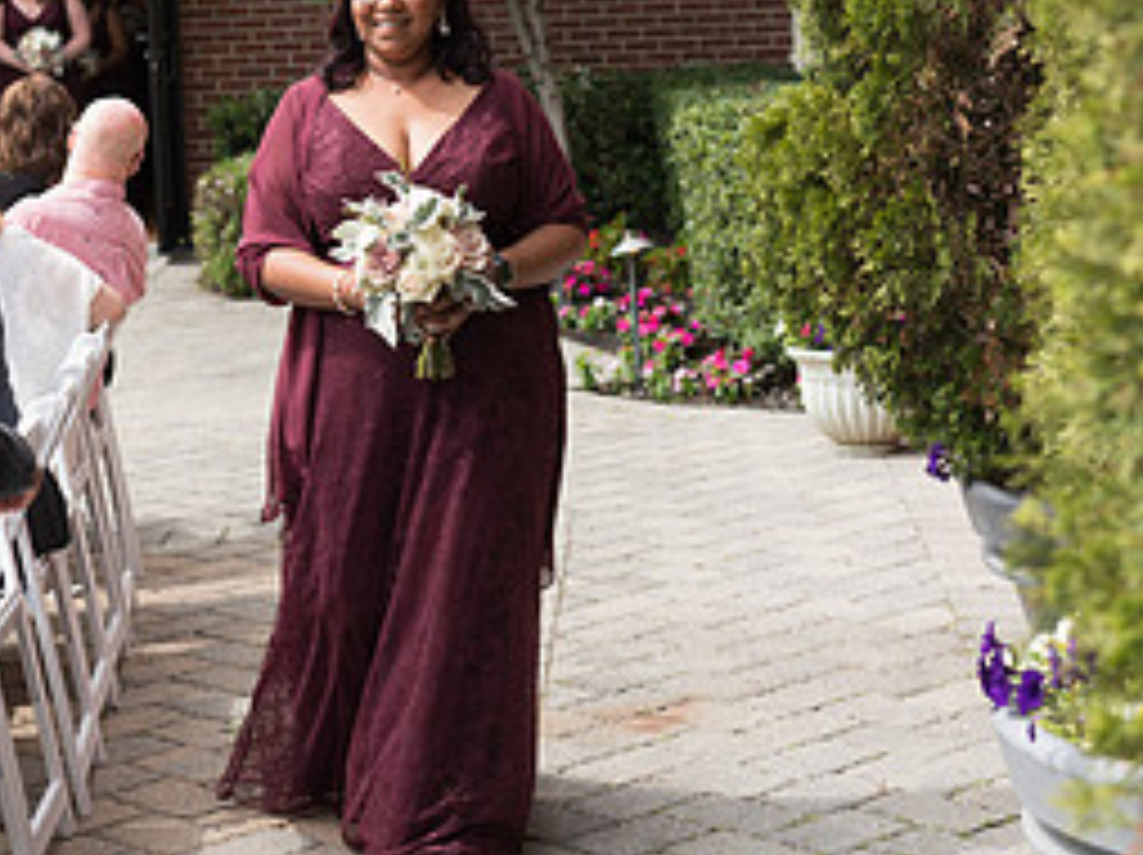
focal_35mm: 88
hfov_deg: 22.2
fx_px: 2903
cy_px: 173
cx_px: 374
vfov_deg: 16.6
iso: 64
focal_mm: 40
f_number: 2.8
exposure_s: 1/400
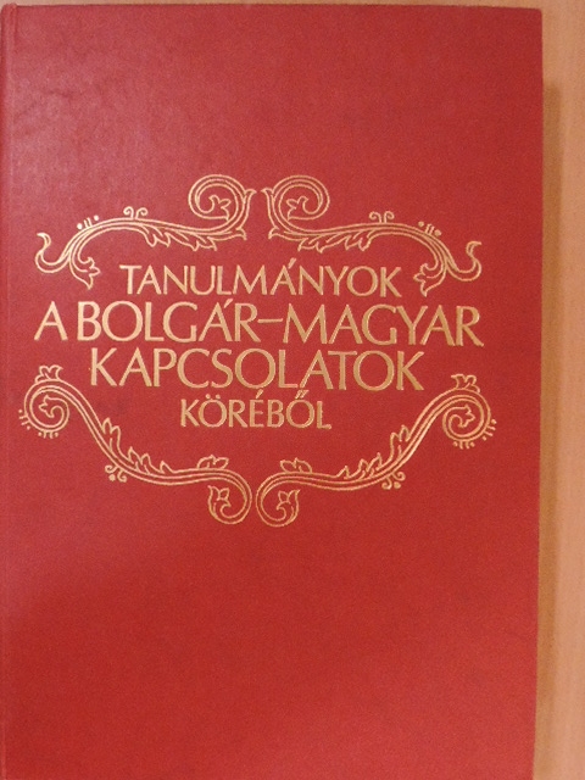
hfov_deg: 40.7
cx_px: 292
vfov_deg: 52.6
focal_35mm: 35
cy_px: 390
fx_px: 789
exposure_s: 1/80
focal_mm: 6.2
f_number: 3.3
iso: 1600
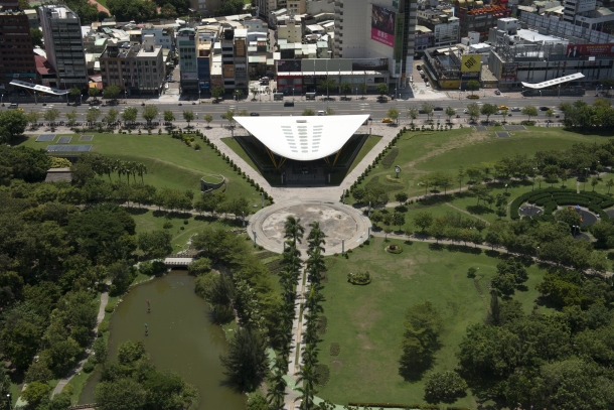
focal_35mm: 48
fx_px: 819
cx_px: 307
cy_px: 205
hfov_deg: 41.1
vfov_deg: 28.1
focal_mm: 48
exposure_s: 1/1000
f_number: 13
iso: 400
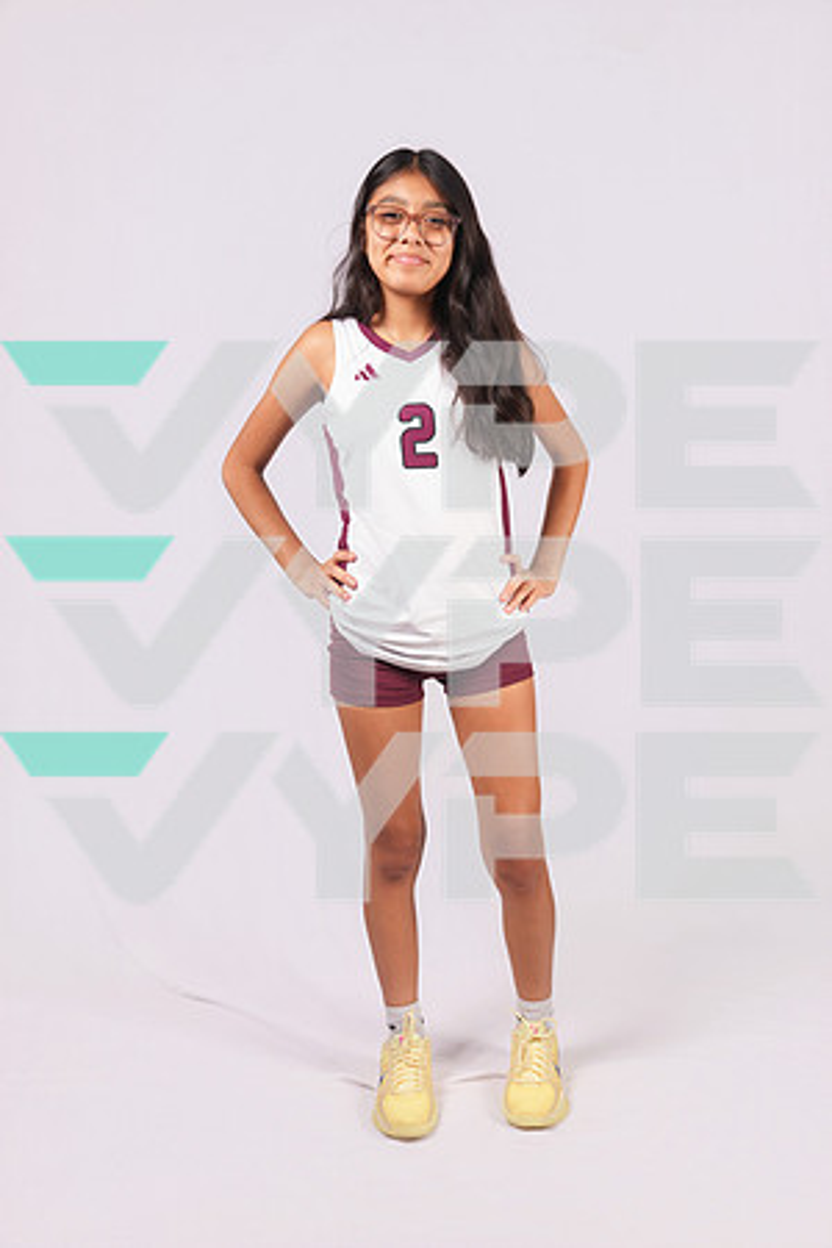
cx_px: 416
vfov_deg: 54.4
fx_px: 1213
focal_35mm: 35
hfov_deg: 37.9
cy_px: 624
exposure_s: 1/125
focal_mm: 35
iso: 160
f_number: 5.6
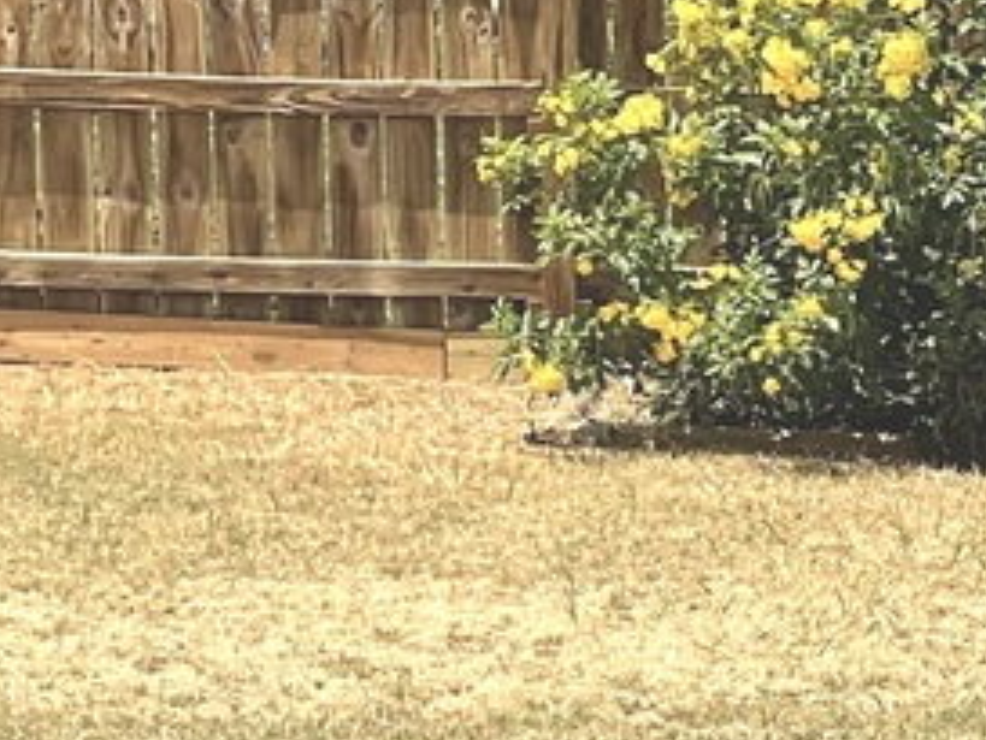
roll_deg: -1.9
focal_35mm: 153
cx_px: 1185
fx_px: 4360
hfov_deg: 12.6
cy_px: 426
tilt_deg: -8.0
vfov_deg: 9.7
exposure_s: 1/2538
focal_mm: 3
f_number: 1.8
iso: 16
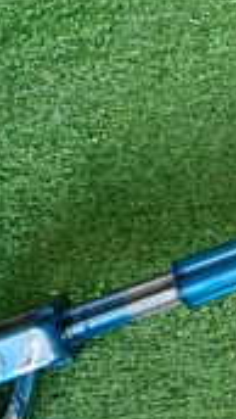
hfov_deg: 10.7
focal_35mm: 95
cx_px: 589
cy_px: 10
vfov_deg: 21.7
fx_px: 1055
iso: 200
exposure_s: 1/80
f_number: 2
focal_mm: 4.5
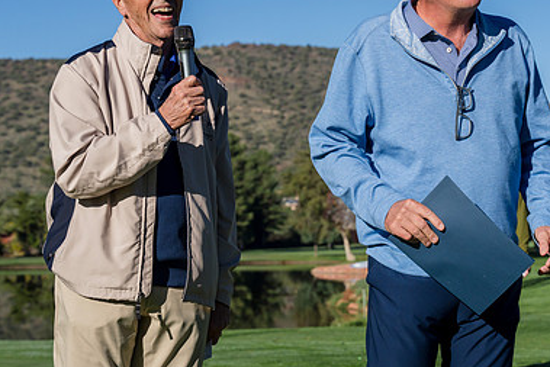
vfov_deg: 12.8
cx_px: 347
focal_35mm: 107
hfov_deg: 19.1
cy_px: 120
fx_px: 1635
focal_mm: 70
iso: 400
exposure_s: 1/4000
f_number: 6.3
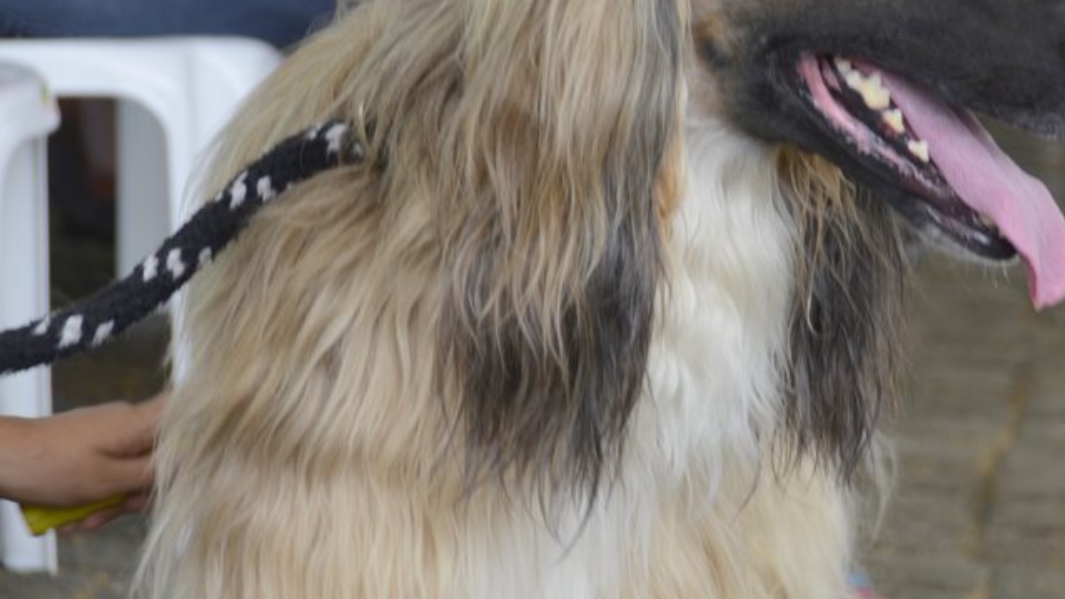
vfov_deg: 6.1
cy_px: 172
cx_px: 726
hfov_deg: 10.8
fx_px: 5620
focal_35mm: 199
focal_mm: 90
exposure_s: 1/125
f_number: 5.6
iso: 220
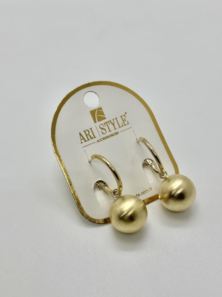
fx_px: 410
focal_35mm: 48
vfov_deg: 39.7
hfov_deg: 30.3
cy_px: 148
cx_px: 111
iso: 64
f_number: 1.78
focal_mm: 6.86
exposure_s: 1/273
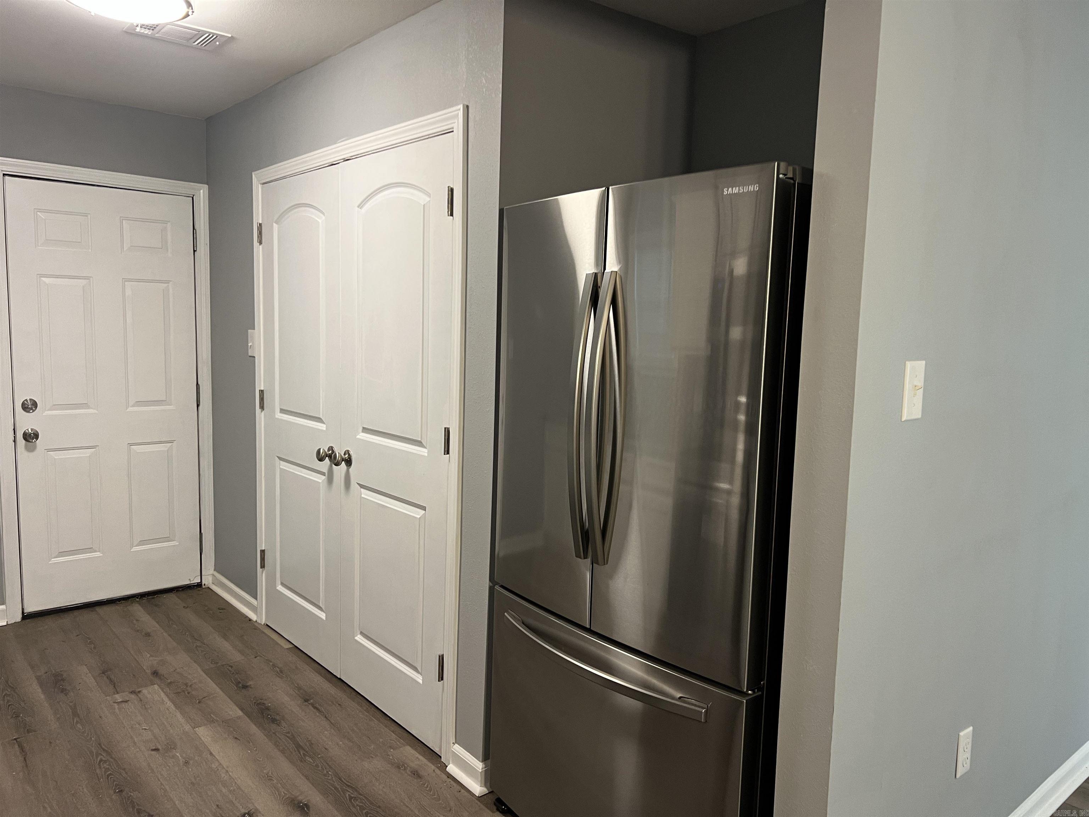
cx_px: 544
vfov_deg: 53.1
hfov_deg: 67.3
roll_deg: -1.4
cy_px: 408
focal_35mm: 26
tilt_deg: -5.8
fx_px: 818
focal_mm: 5.7
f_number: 1.5
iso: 160
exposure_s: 1/60
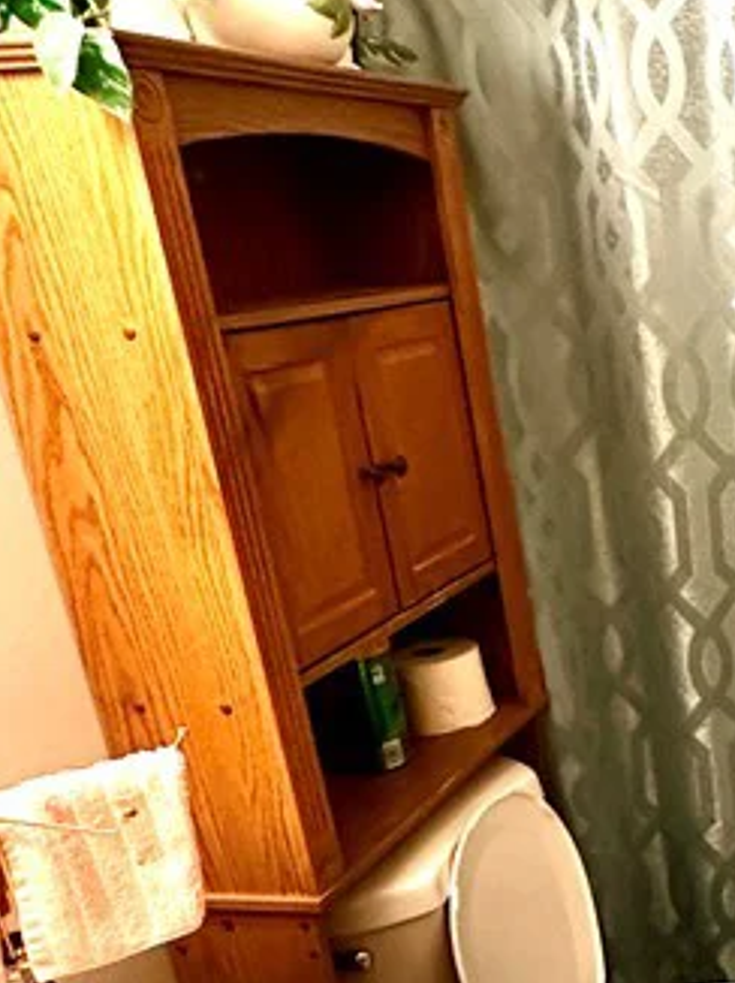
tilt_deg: -20.9
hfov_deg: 27.3
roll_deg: +1.4
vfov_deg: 42.4
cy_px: 648
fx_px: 1247
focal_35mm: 44
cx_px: 961
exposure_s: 1/99
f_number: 2.2
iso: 320
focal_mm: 2.22
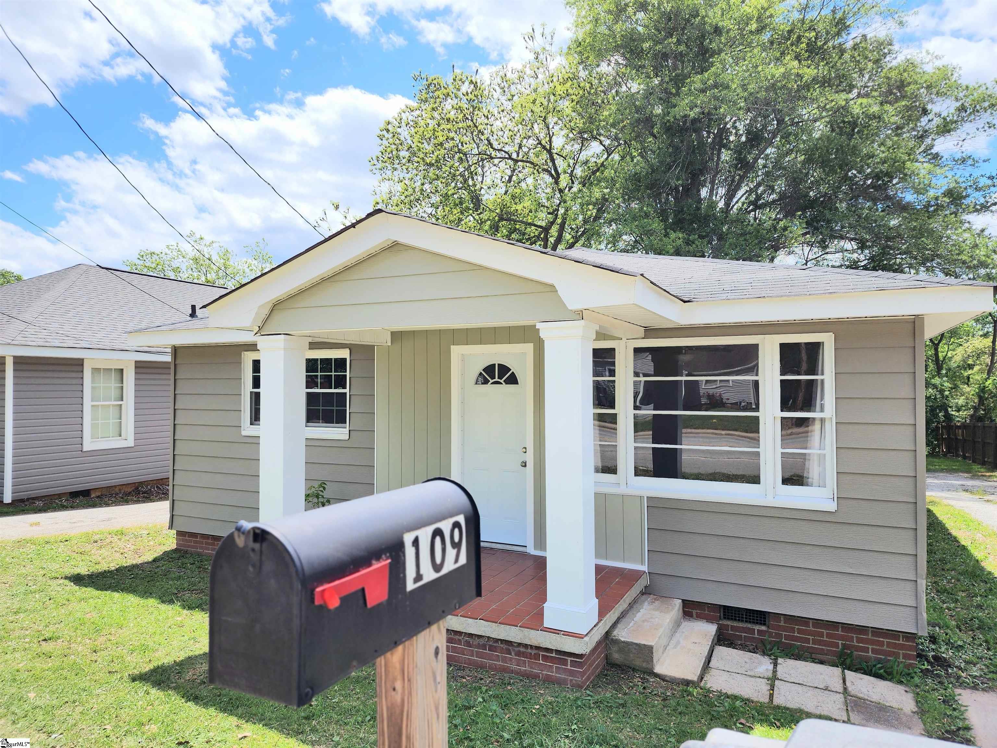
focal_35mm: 23
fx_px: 662
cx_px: 498
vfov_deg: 58.9
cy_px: 374
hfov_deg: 73.9
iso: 12
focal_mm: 6.4
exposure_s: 1/1250
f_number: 1.8
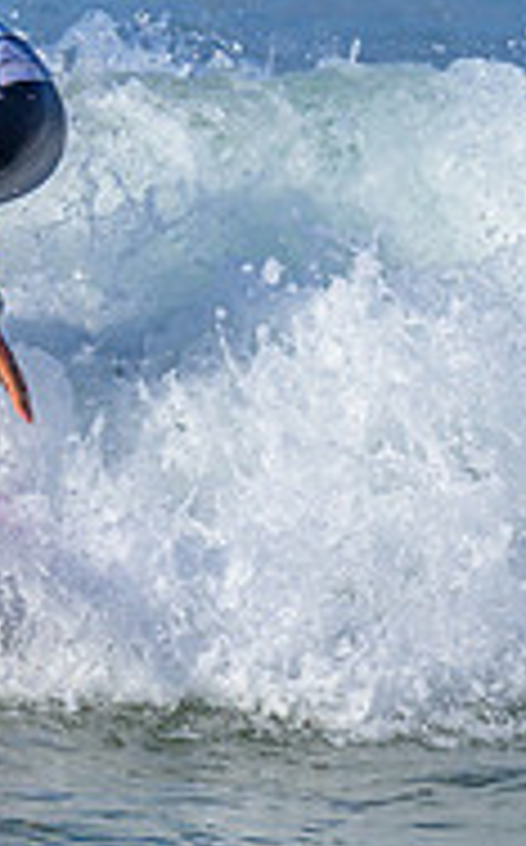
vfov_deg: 0.6
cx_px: -175
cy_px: 68
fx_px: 79558
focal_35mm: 3458
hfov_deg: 0.4
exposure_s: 1/2000
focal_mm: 800
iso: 280
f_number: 6.3
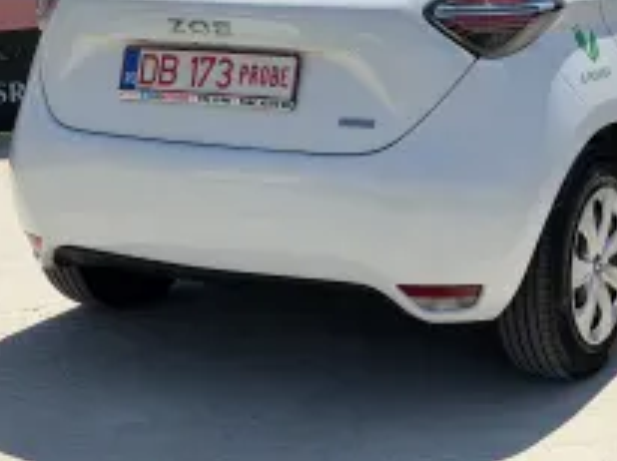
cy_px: 126
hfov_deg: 23.0
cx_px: 479
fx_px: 1495
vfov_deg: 17.5
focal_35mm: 84
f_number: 1.78
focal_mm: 6.76
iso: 80
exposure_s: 1/7874
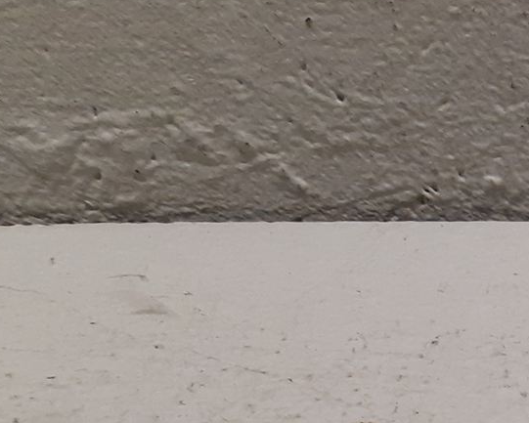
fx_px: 1503
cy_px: 737
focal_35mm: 96
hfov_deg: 17.1
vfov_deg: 14.3
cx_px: 896
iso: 125
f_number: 1.7
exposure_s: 1/50
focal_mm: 3.93
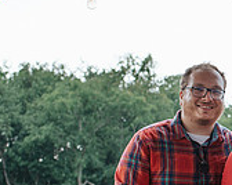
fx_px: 802
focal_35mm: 117
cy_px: 173
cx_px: 276
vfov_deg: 13.0
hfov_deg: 15.8
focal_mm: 35
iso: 220
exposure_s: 1/250
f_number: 2.8
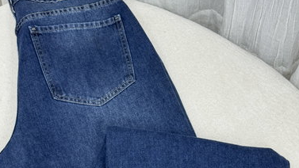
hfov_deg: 28.6
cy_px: 134
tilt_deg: -63.4
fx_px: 587
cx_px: 150
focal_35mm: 74
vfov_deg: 16.2
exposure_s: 1/50
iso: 100
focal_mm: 6.76
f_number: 1.78
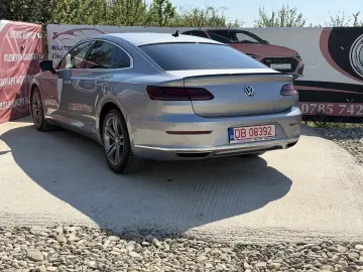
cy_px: 136
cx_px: 182
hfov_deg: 39.7
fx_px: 503
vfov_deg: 30.3
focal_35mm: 48
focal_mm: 6.76
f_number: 1.78
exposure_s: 1/5208
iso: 80
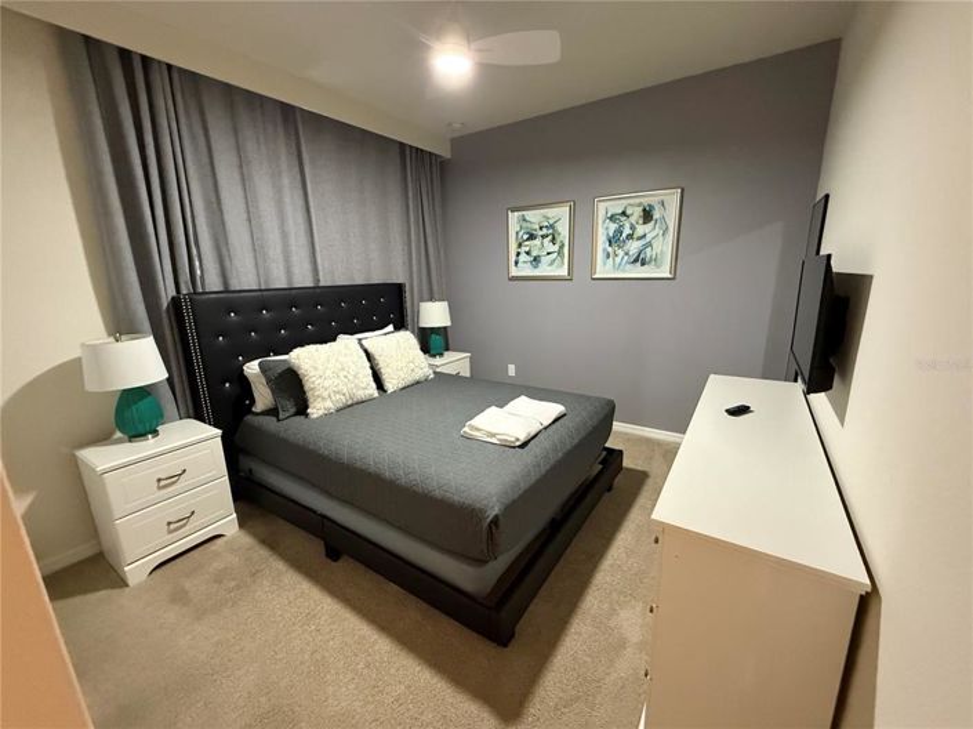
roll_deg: +1.7
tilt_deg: -13.6
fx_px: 393
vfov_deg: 85.6
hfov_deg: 102.1
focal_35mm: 14
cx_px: 486
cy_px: 364
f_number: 2.2
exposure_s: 1/60
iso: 640
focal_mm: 2.22
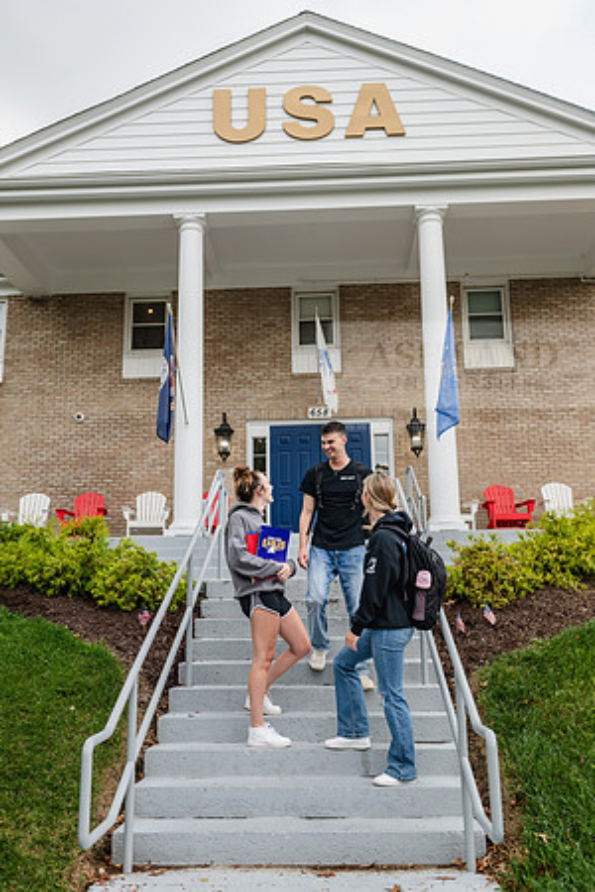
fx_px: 793
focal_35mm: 32
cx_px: 298
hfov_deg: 41.1
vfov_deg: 58.7
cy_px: 446
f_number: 3.5
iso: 320
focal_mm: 32
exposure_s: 1/500
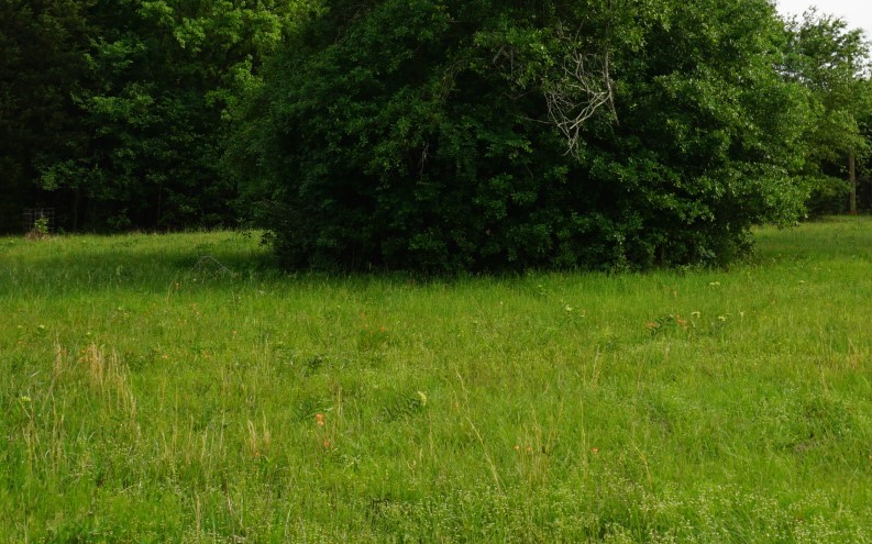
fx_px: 1188
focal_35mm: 50
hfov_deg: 40.3
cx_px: 467
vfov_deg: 25.2
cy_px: 82
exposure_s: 1/80
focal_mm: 16
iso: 100
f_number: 10
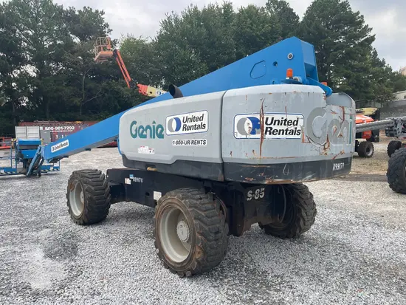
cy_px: 152
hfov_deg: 67.3
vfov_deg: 53.1
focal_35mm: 26
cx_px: 203
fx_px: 305
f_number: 1.6
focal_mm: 4.2
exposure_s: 1/437
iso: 32
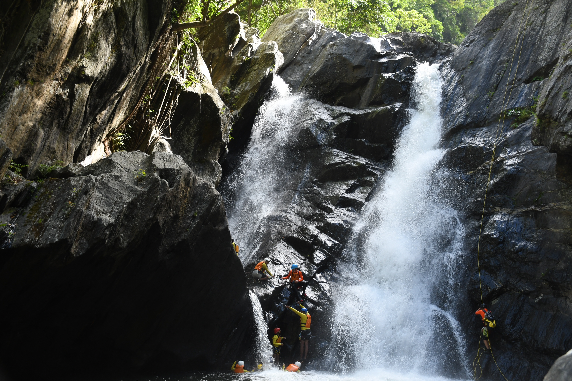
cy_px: 190
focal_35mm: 39
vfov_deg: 34.2
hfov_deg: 49.6
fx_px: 620
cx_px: 286
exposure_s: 1/400
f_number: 3.8
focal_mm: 26
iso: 500
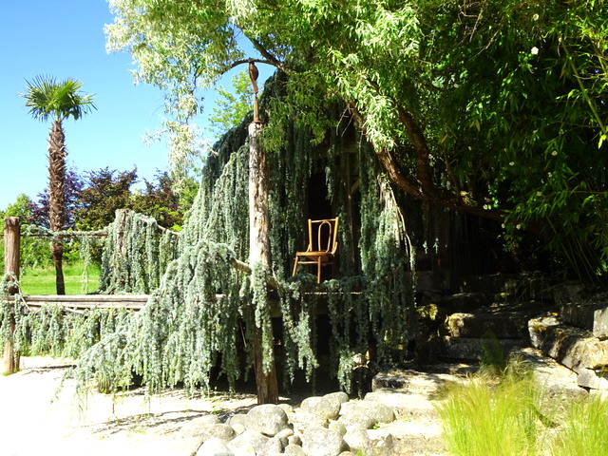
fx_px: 667
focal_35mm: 38
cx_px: 304
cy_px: 228
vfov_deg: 37.7
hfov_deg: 49.0
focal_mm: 6.56
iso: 80
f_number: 4
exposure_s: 1/250
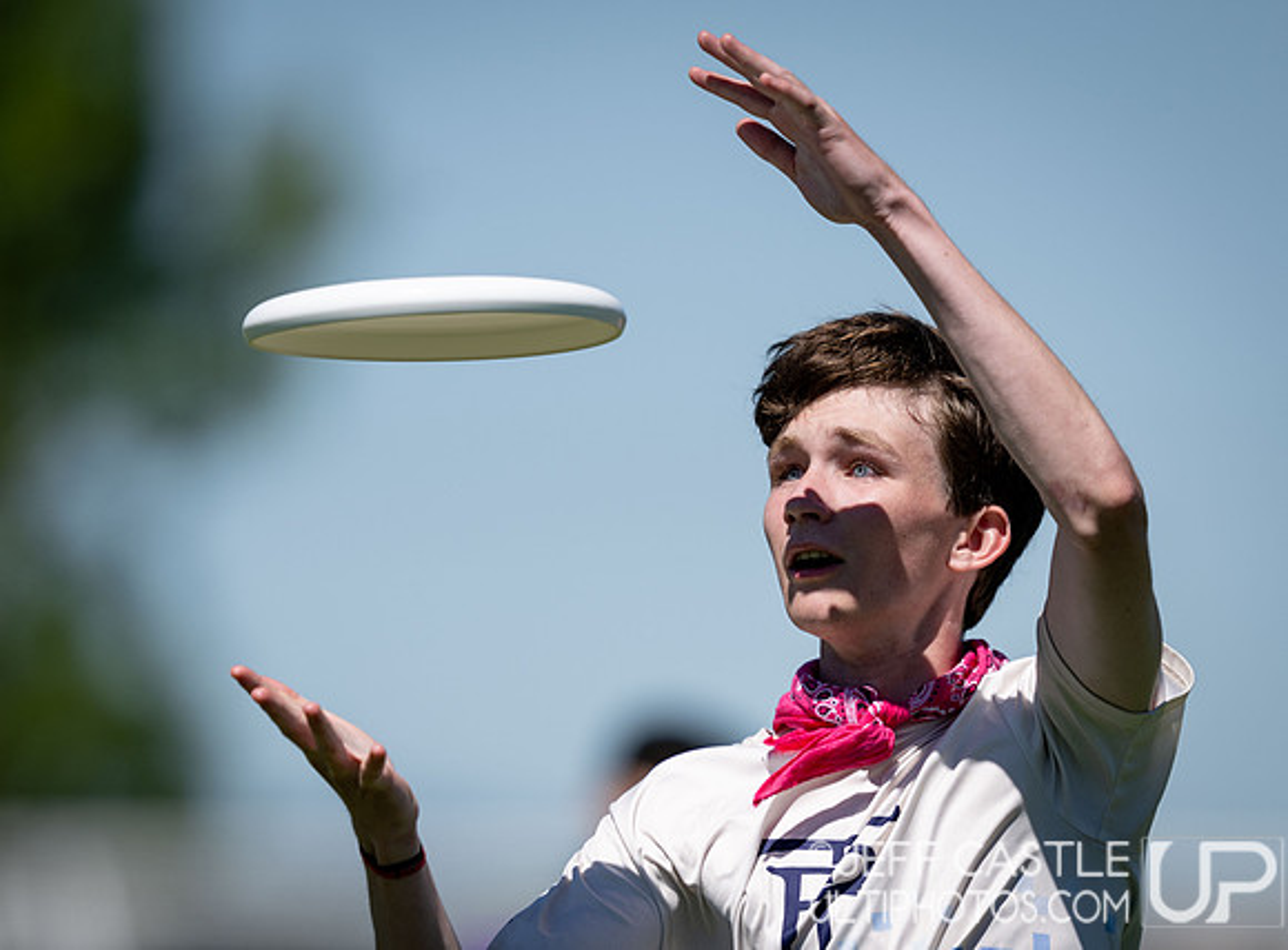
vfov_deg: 2.0
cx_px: 780
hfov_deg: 2.8
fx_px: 26605
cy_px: 772
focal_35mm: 719
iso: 64
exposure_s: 1/2500
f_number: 2.8
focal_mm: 400
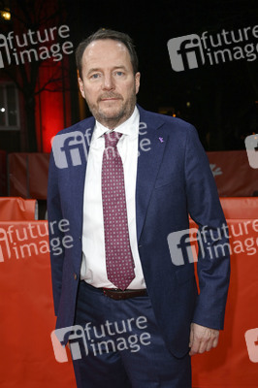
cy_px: 194
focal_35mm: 50
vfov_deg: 39.6
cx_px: 129
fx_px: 538
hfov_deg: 26.9
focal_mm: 50
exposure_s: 1/200
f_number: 5.6
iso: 1000
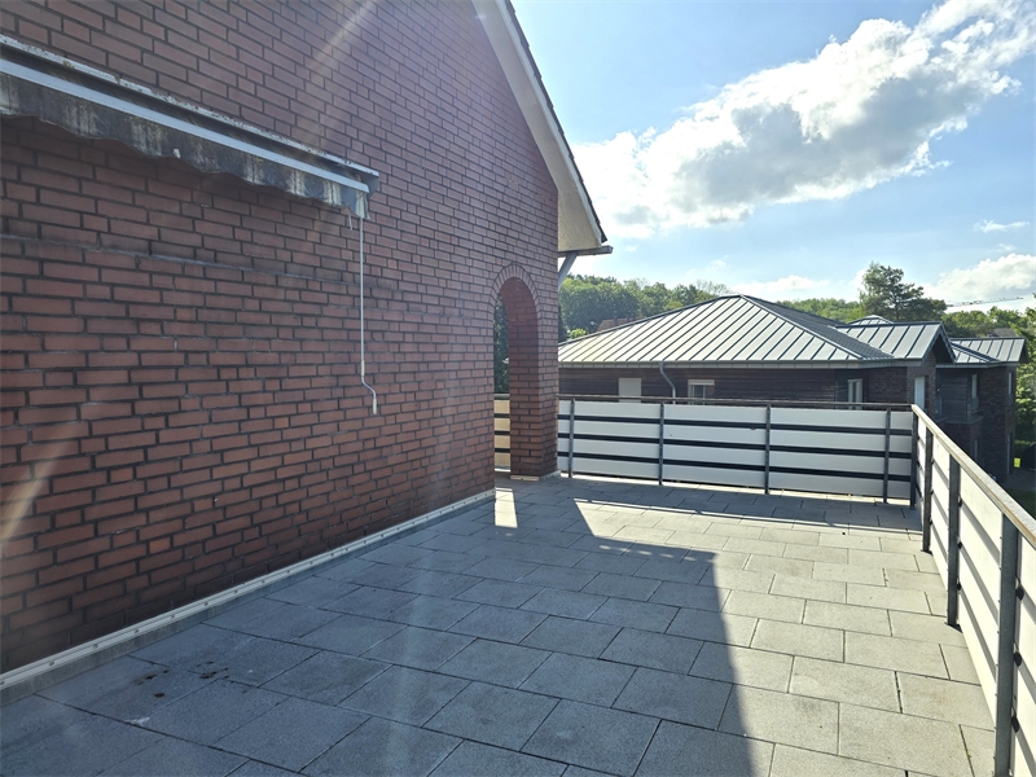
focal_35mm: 23
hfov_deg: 73.9
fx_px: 688
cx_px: 518
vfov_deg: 58.9
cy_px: 388
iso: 12
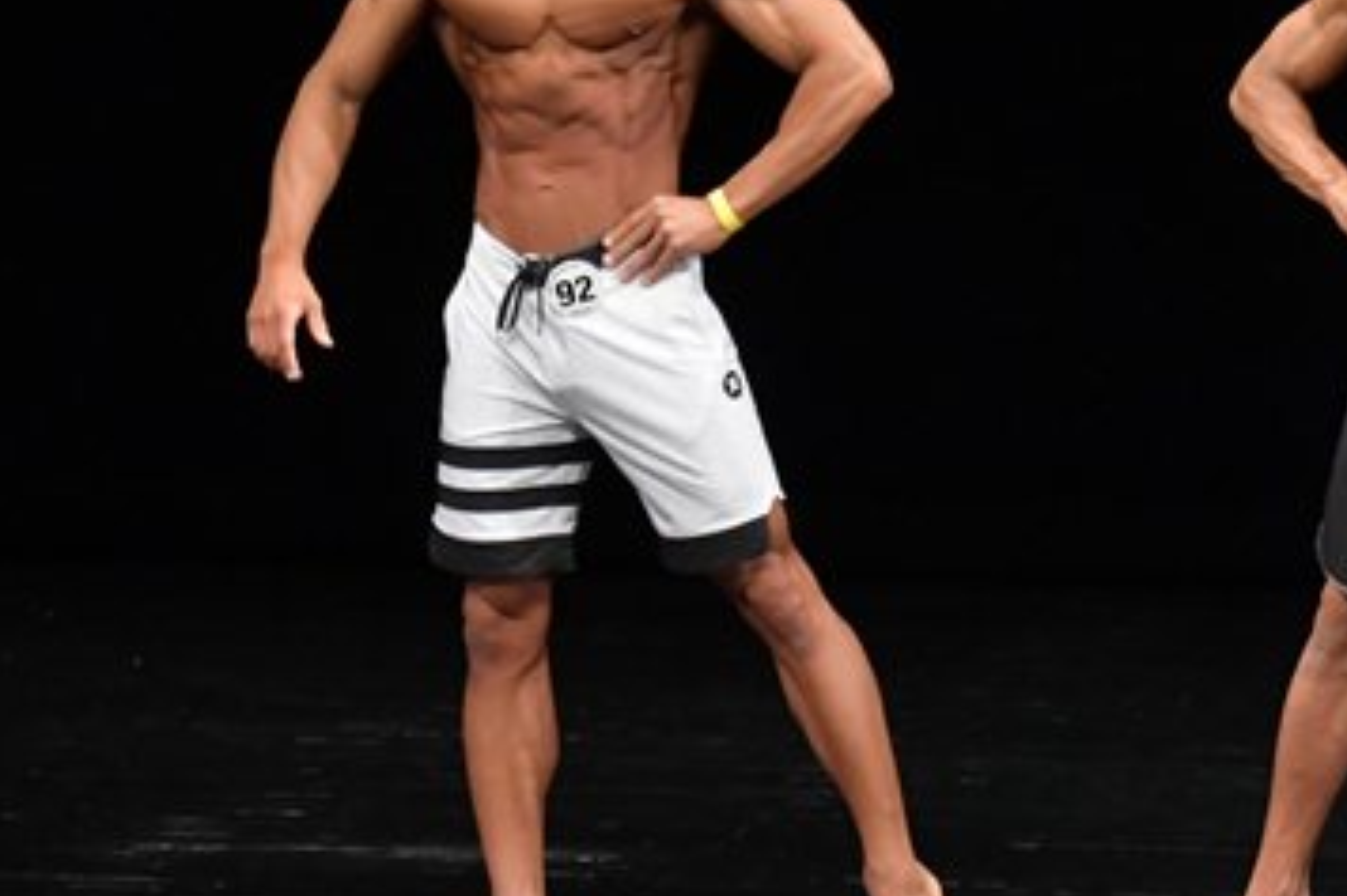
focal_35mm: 473
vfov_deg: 2.9
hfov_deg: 4.4
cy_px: 352
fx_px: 17689
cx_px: 611
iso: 3200
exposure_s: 1/400
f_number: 5.6
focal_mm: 145
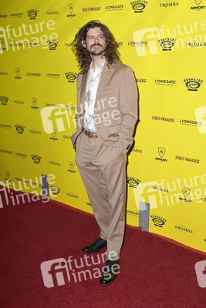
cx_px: 103
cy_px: 154
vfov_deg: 55.8
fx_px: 292
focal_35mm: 34
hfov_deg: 38.9
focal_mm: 34
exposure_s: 1/250
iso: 250
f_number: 6.3
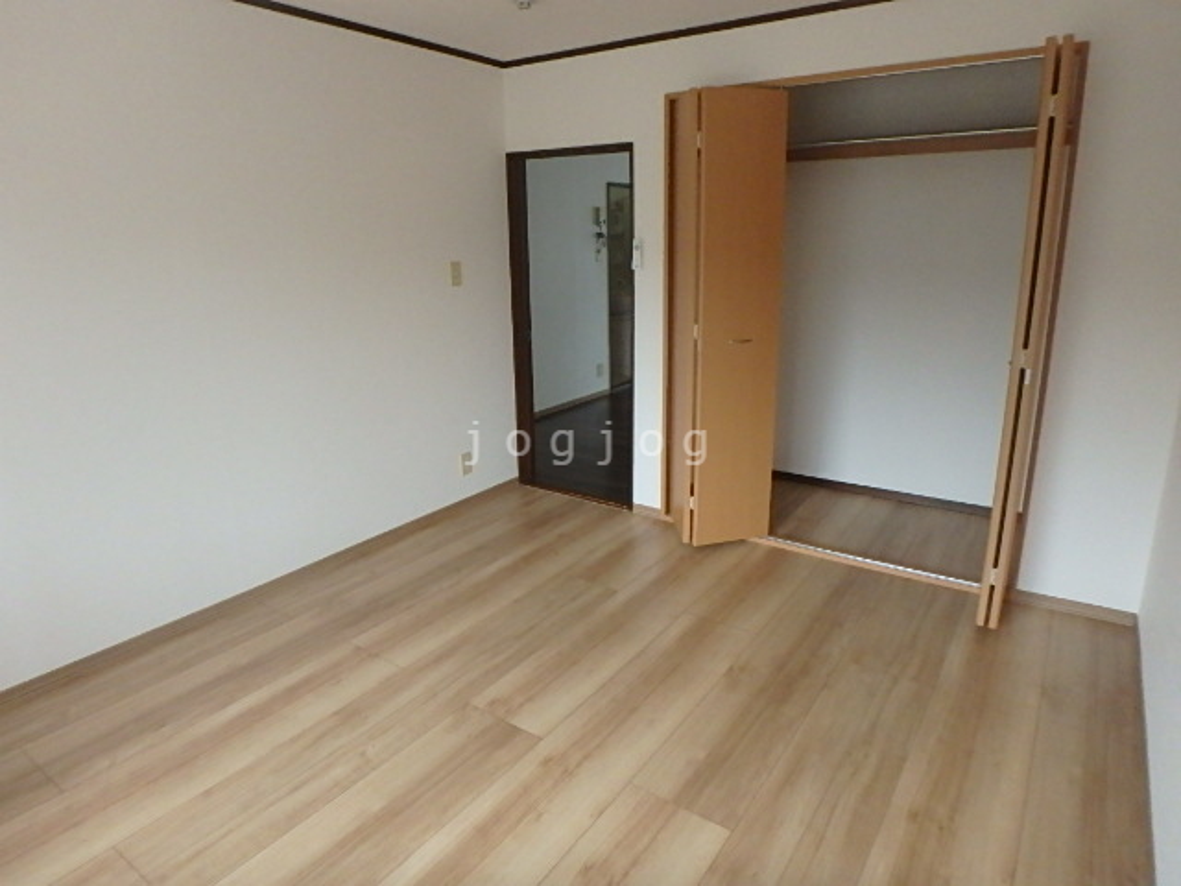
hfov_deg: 79.0
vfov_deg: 63.4
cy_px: 443
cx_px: 590
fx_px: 716
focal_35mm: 21
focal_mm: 3.7
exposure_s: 1/400
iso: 800
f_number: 3.5
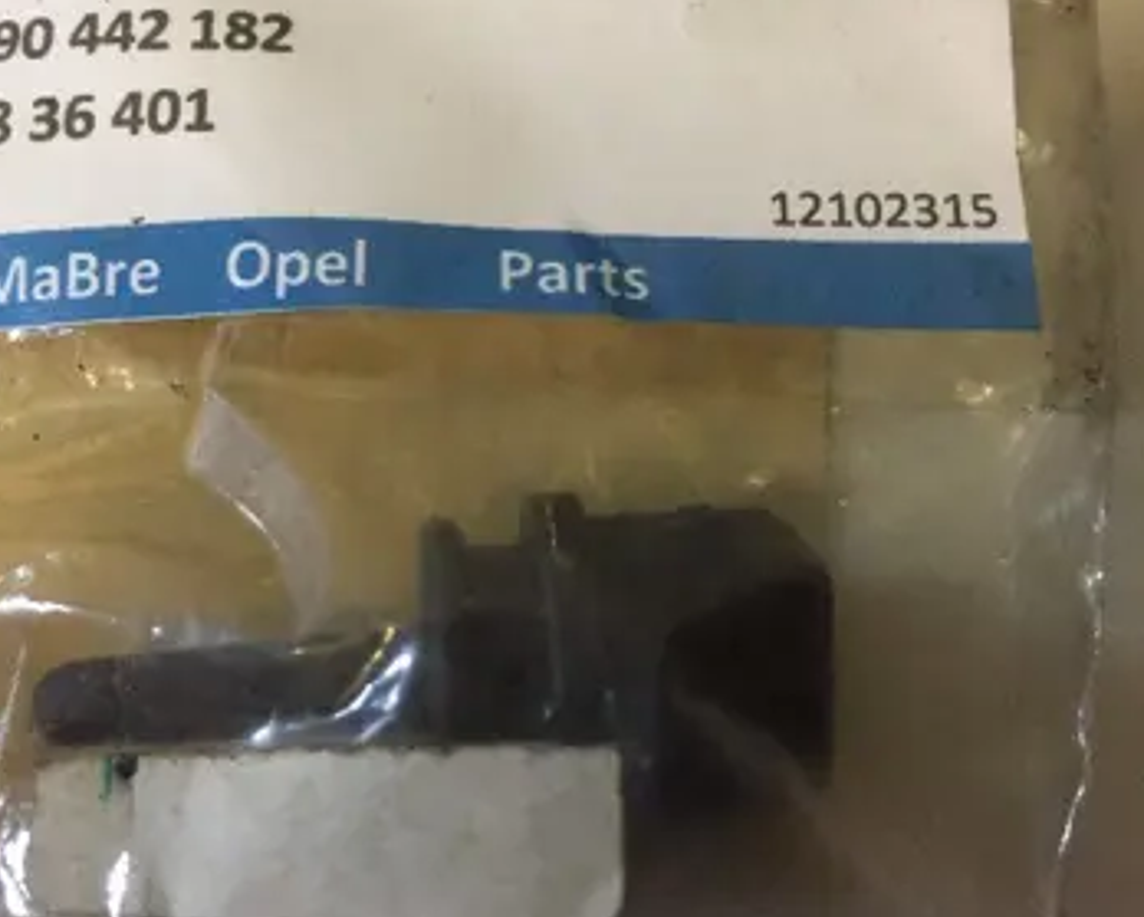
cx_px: 480
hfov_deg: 46.6
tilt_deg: -82.0
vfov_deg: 38.2
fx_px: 1322
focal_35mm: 39
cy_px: 378
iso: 250
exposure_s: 1/25
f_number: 2.2
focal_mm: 4.15
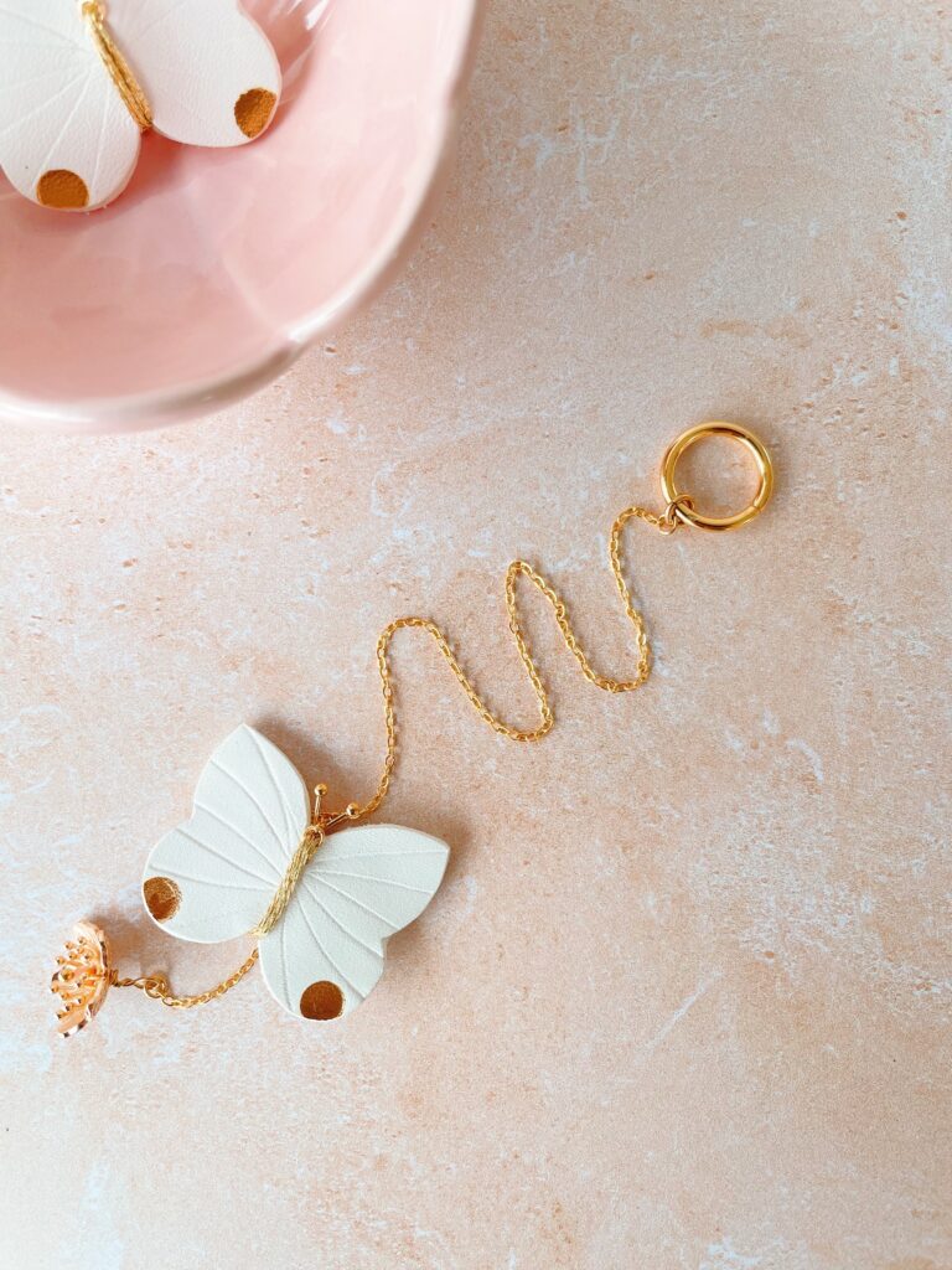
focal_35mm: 26
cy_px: 635
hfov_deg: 53.1
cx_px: 476
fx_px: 953
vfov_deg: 67.3
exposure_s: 1/287
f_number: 1.6
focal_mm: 4.2
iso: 32
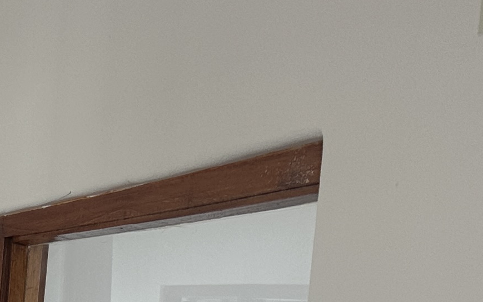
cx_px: -376
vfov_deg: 10.3
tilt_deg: -9.3
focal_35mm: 118
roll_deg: -2.4
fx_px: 1553
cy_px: 585
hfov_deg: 15.3
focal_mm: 6.86
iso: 64
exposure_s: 1/121
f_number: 1.78
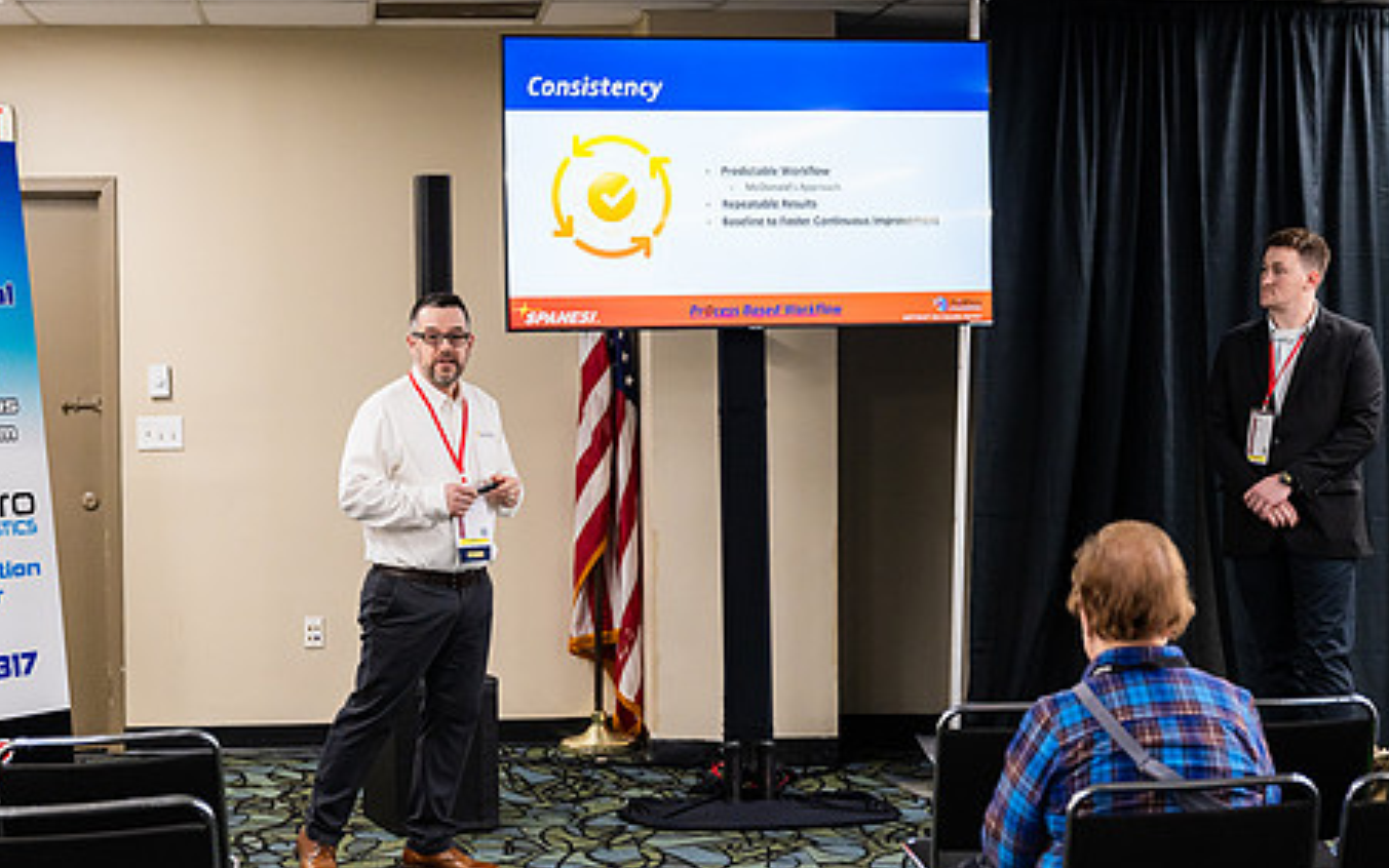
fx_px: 2953
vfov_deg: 16.7
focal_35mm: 78
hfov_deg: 26.5
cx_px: 659
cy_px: 471
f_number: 4
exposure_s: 1/200
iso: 1600
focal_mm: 57
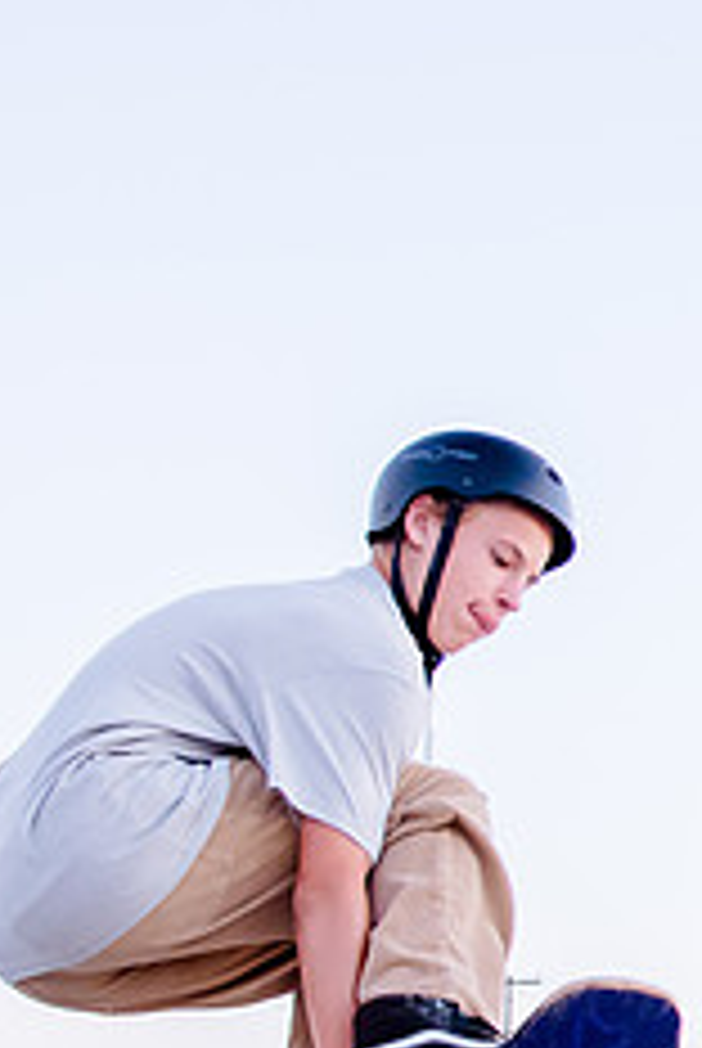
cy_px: 743
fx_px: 2770
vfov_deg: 21.3
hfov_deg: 13.7
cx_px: 1025
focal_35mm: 95
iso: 2000
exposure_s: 1/250
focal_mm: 24
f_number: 4
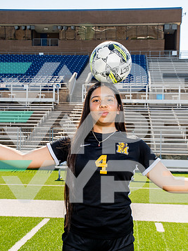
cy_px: 133
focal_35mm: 55
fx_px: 399
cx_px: 94
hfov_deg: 26.5
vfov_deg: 34.9
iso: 320
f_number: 11
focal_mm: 46
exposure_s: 1/250
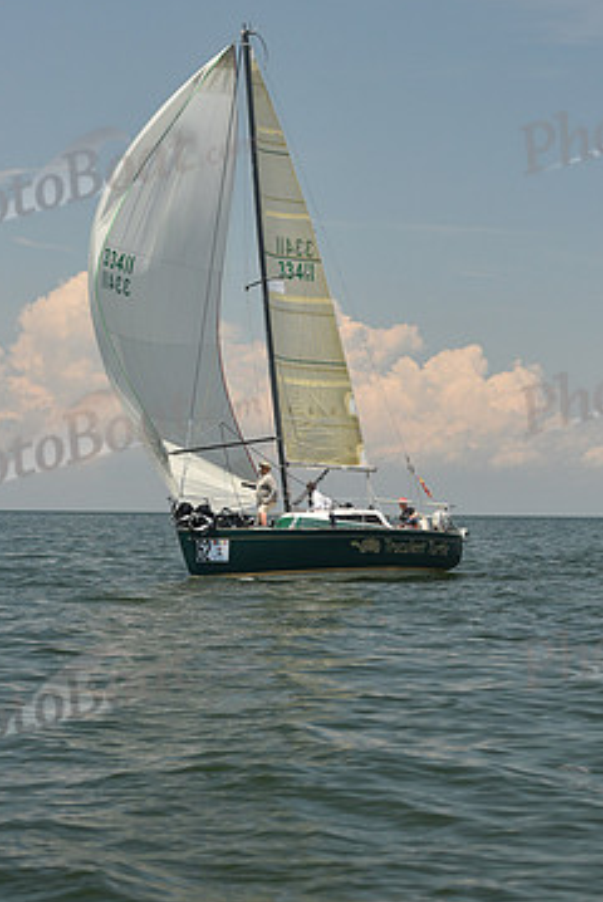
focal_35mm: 113
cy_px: 276
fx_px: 2833
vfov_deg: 18.0
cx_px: 391
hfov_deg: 12.1
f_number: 3.5
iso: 320
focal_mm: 70
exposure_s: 1/2000
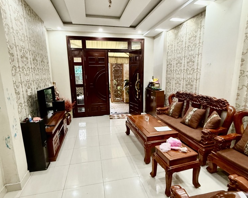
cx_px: 122
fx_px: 139
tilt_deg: -12.3
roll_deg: -1.5
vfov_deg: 70.9
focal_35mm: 19
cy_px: 101
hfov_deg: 83.3
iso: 320
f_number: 2.2
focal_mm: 2.22
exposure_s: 1/50
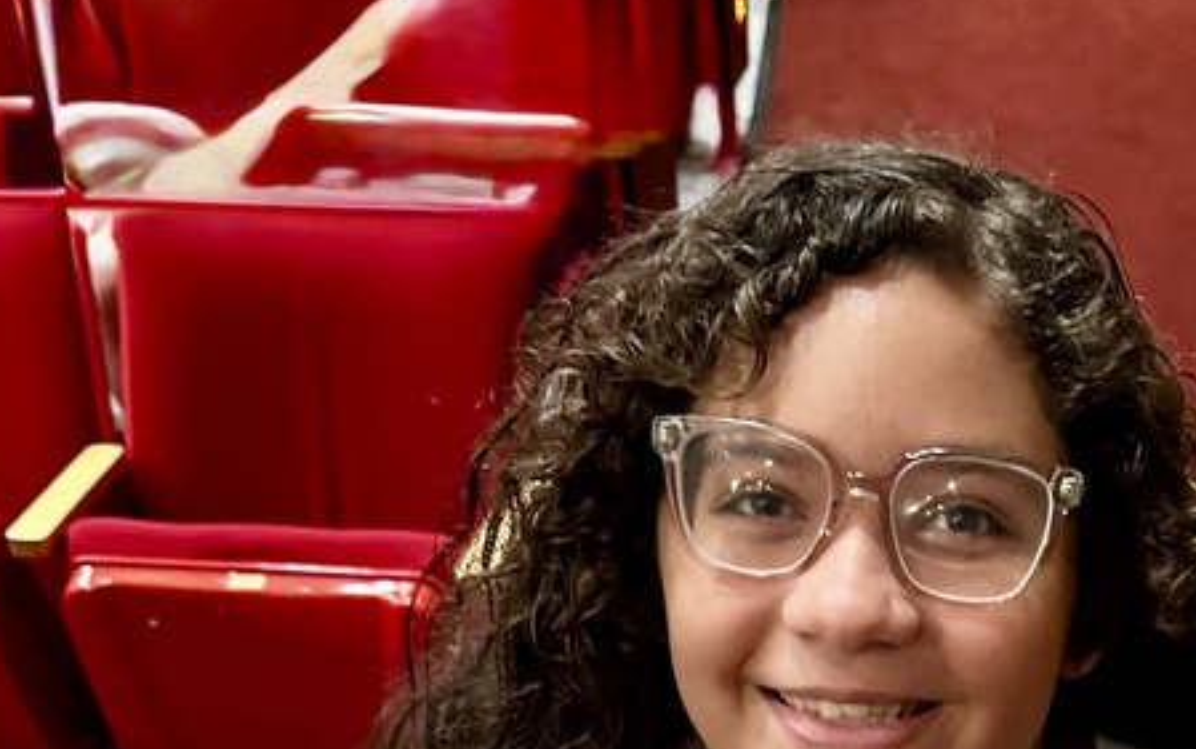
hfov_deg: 34.3
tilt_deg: -44.3
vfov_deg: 19.1
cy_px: 1175
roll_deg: -0.8
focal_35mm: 58
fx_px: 1891
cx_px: 900
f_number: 1.78
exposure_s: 1/30
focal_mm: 6.86
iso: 1000
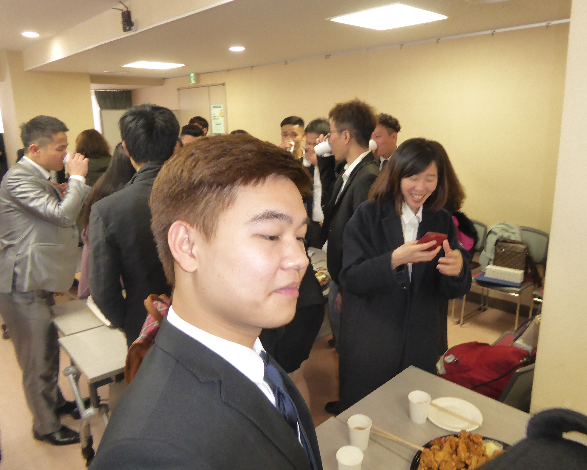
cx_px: 305
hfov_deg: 66.0
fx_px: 452
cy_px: 231
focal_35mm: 26
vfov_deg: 54.9
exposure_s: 1/60
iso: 320
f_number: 3.3
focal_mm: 4.3
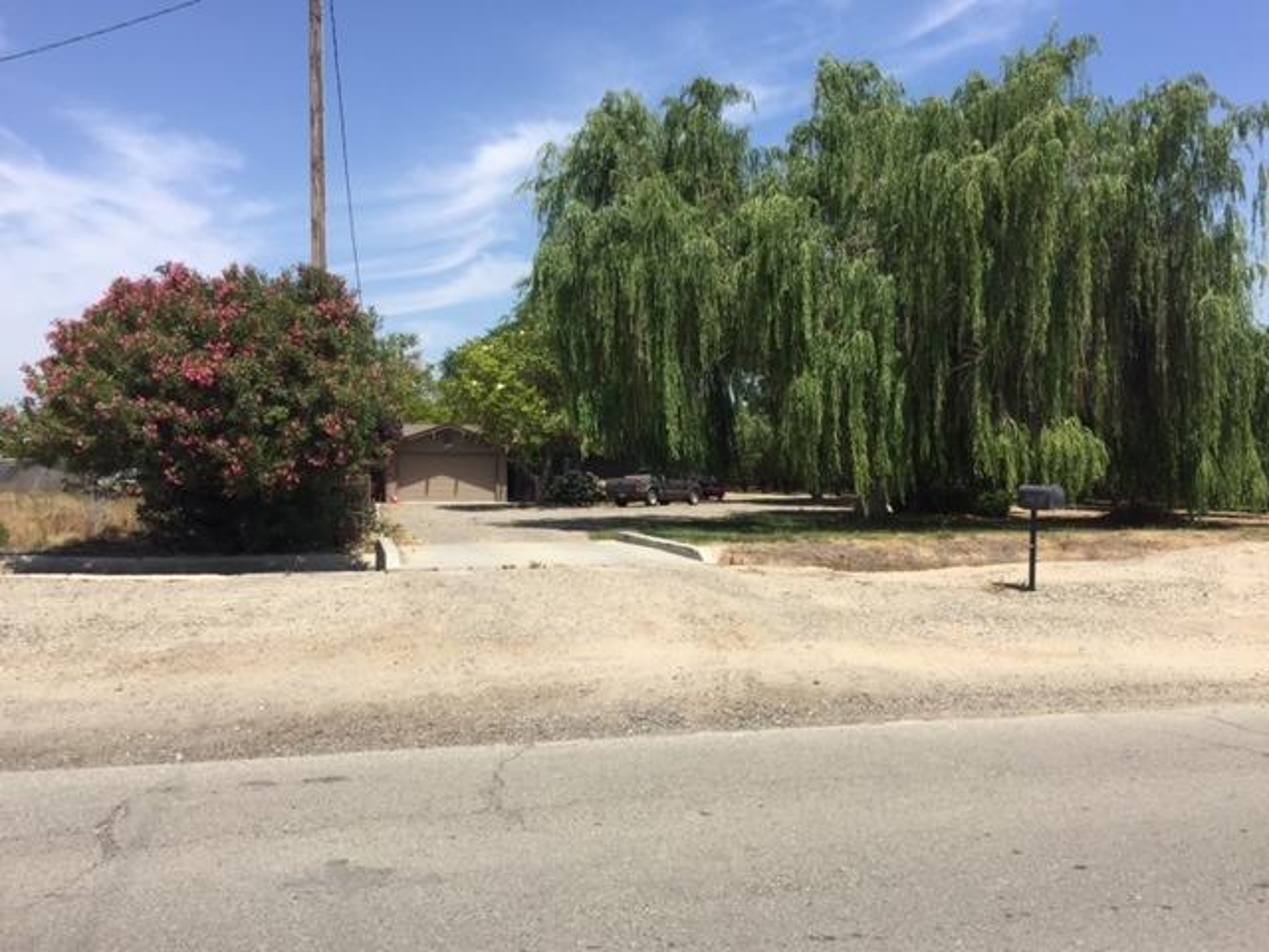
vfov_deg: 48.2
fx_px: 1063
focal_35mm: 29
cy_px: 476
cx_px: 634
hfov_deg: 61.7
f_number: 2.2
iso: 32
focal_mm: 4.15
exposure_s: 1/2083
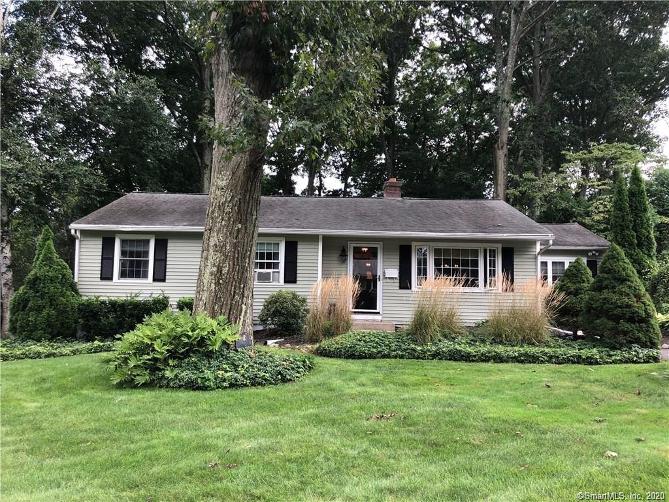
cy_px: 251
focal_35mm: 28
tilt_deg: +5.1
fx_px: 541
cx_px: 334
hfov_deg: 63.4
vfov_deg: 49.7
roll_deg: -0.8
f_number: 1.8
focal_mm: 4
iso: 20
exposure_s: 1/169
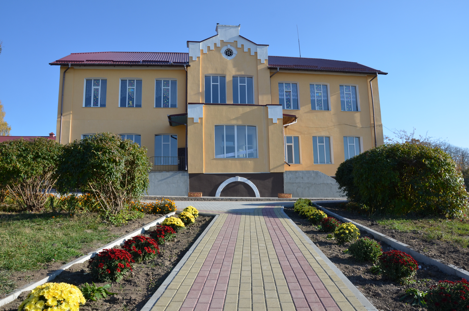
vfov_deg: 47.7
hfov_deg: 67.5
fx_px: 351
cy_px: 156
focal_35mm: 27
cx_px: 234
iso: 200
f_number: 8
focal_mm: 18
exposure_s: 1/250
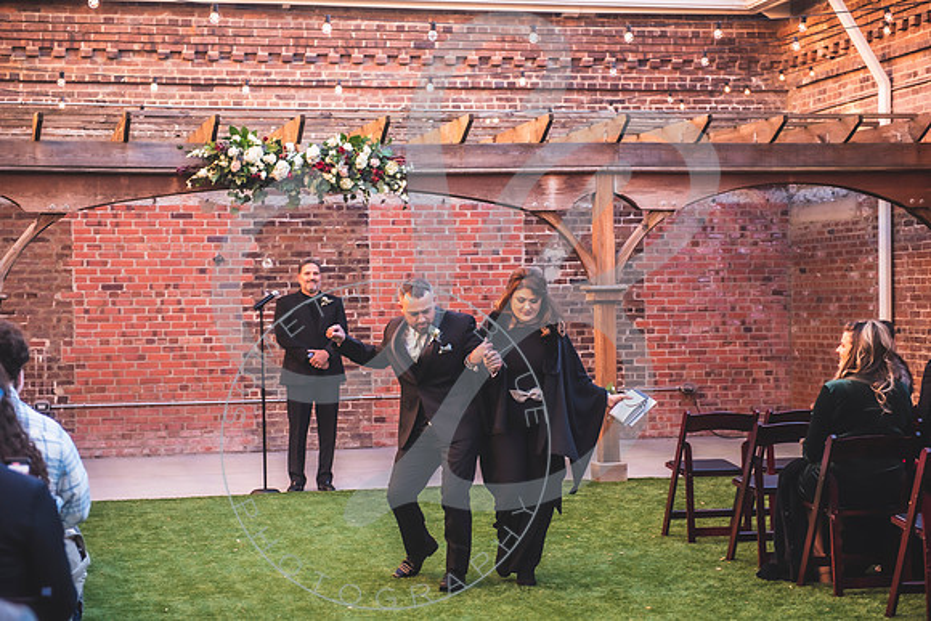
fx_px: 1863
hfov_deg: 28.1
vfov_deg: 18.9
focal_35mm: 72
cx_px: 466
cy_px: 310
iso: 100
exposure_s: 1/160
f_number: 2.8
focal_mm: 70
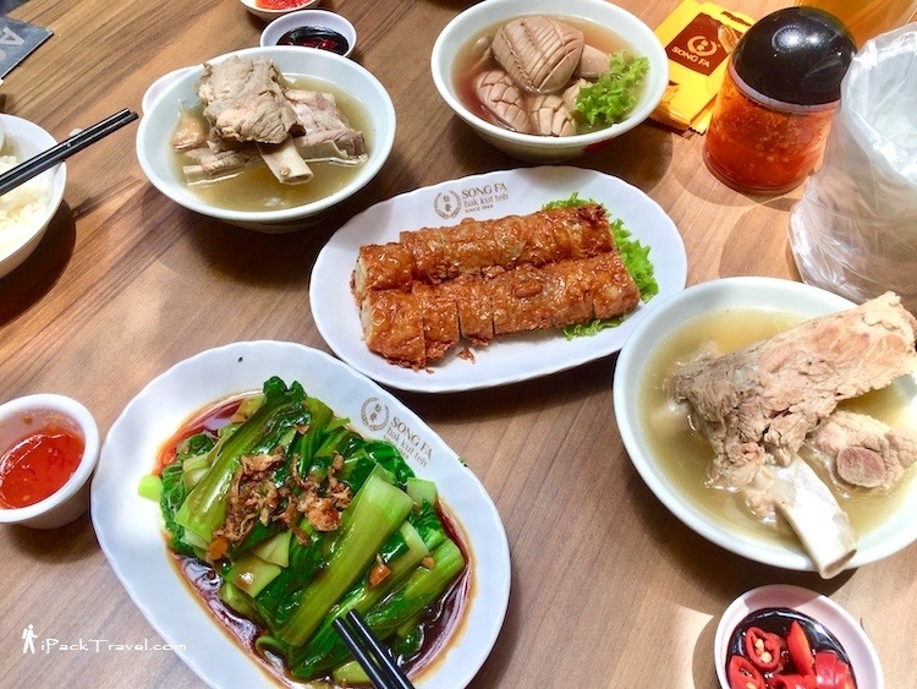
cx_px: 458
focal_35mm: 29
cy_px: 344
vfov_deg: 48.3
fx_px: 768
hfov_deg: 61.6
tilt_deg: -55.6
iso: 32
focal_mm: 4.15
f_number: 2.2
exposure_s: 1/439
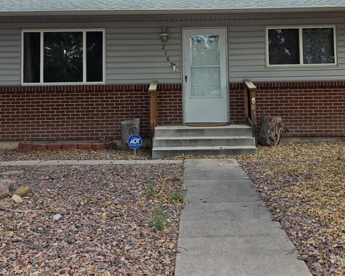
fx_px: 500
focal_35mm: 49
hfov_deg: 38.0
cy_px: 82
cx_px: 192
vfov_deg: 30.5
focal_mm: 6.3
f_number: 1.7
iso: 80
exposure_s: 1/2790
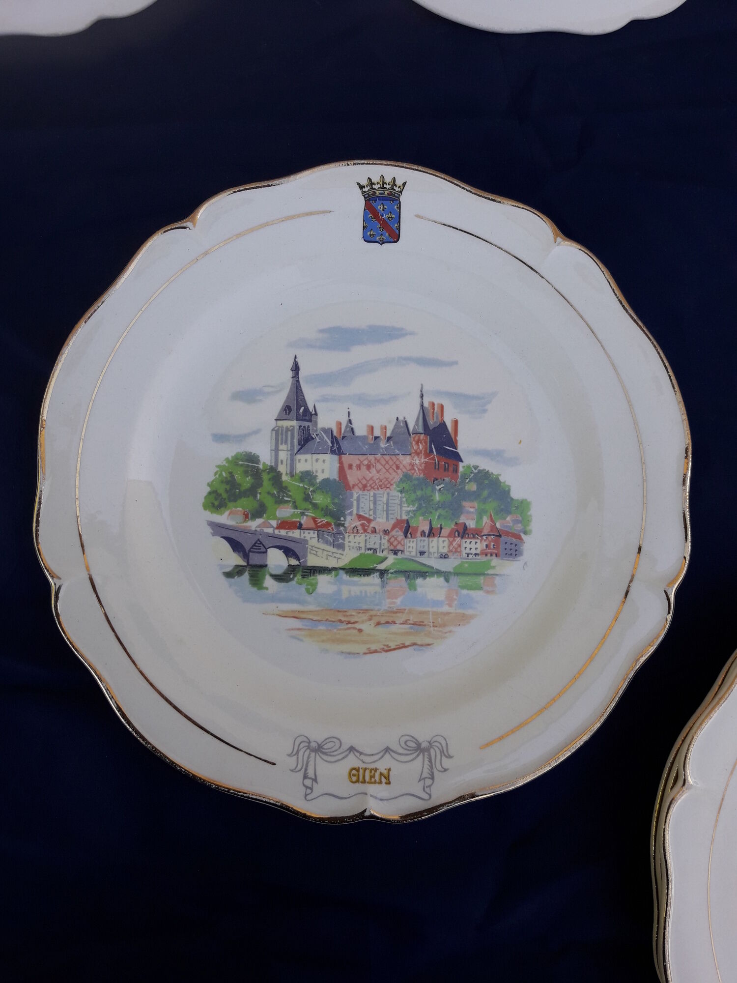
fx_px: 795
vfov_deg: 63.4
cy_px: 492
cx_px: 368
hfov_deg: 49.7
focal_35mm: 28
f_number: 1.9
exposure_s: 1/273
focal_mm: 3.7
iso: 40
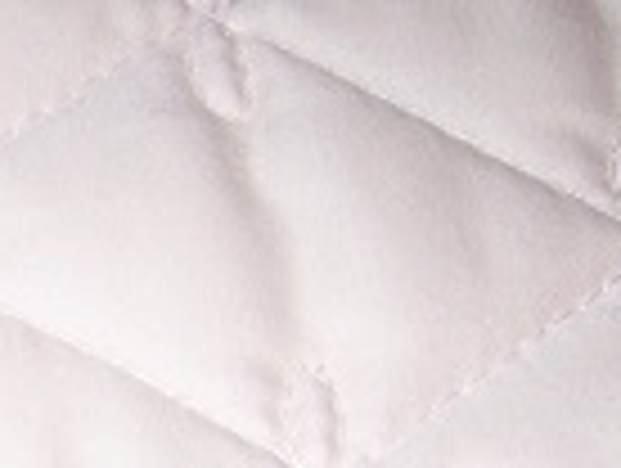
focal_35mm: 162
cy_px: 828
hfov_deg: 10.9
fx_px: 2911
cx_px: -698
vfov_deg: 8.8
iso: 80
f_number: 2.8
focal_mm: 5.8
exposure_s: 1/30
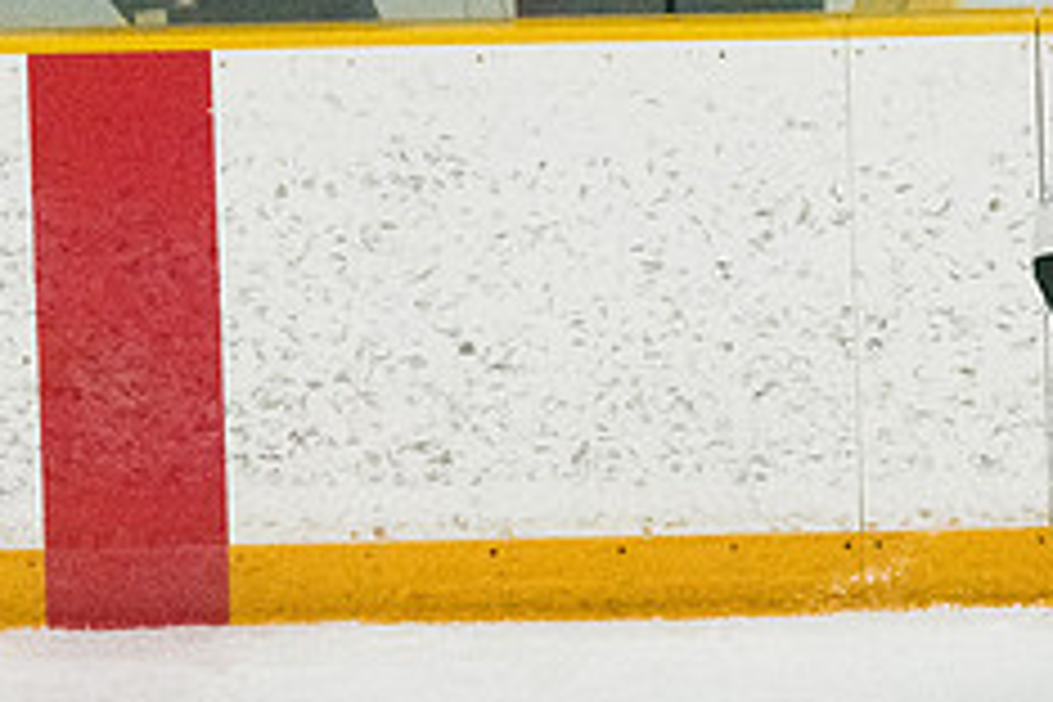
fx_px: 20649
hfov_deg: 2.9
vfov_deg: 1.9
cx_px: 1287
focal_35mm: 706
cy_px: 306
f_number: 5
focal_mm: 190
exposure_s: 1/1600
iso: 8000
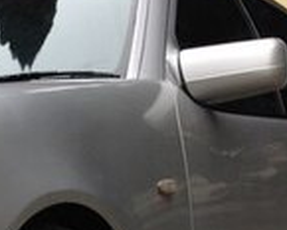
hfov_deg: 12.4
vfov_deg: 10.0
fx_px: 1249
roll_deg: +8.8
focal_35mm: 147
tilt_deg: -11.9
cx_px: -150
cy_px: 400
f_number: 2.4
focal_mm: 4.12
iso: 50
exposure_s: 1/267
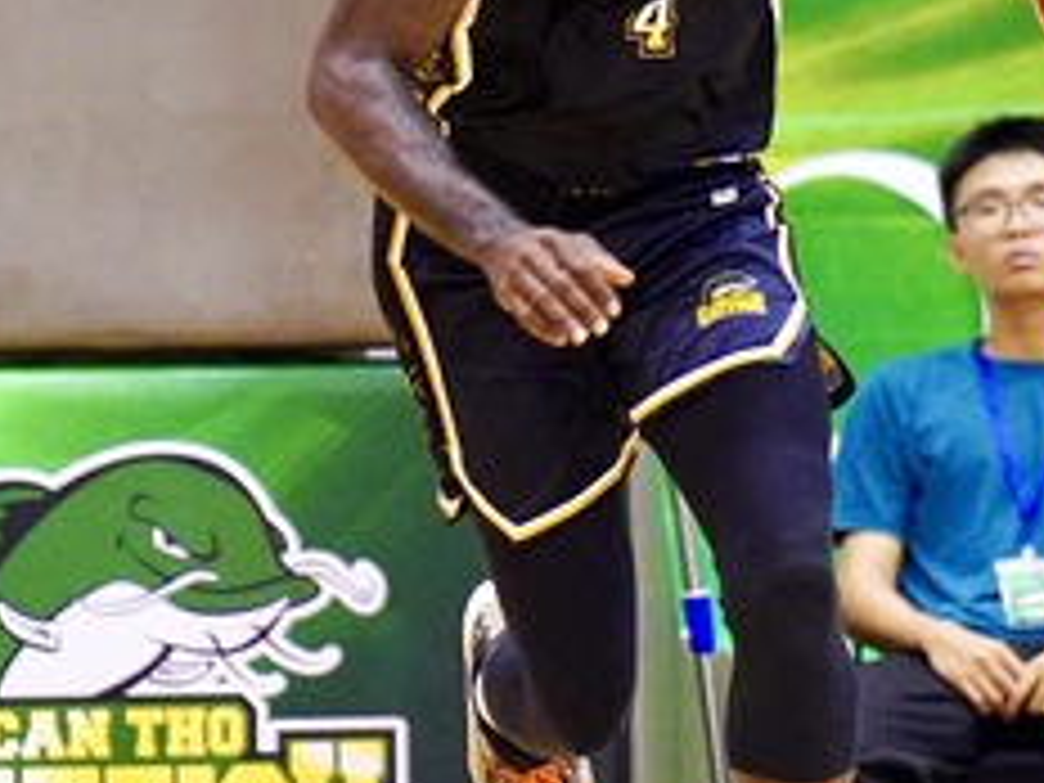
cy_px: 313
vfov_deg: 2.6
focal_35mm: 578
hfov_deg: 3.4
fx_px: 17432
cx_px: 666
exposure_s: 1/640
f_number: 2.8
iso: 5000
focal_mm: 200
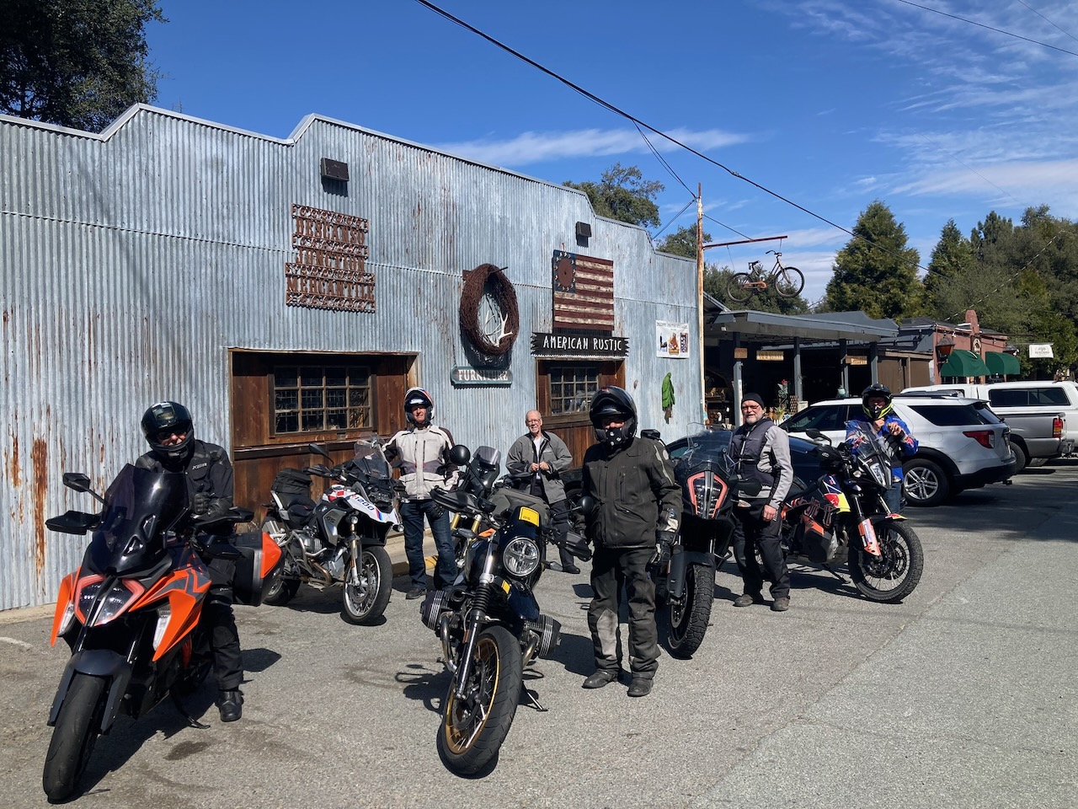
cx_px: 539
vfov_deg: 49.7
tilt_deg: -1.7
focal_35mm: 28
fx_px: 872
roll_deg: +1.8
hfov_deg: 63.4
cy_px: 404
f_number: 1.8
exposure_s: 1/2088
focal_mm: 3.99
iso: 20
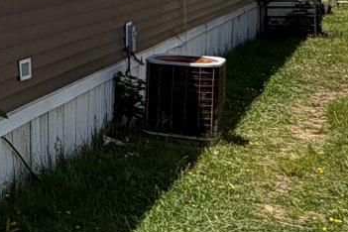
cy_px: 0
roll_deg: +2.0
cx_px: -169
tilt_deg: -2.6
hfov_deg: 20.6
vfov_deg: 15.8
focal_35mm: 85
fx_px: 822
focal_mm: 2.22
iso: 20
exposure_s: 1/809
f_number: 2.2
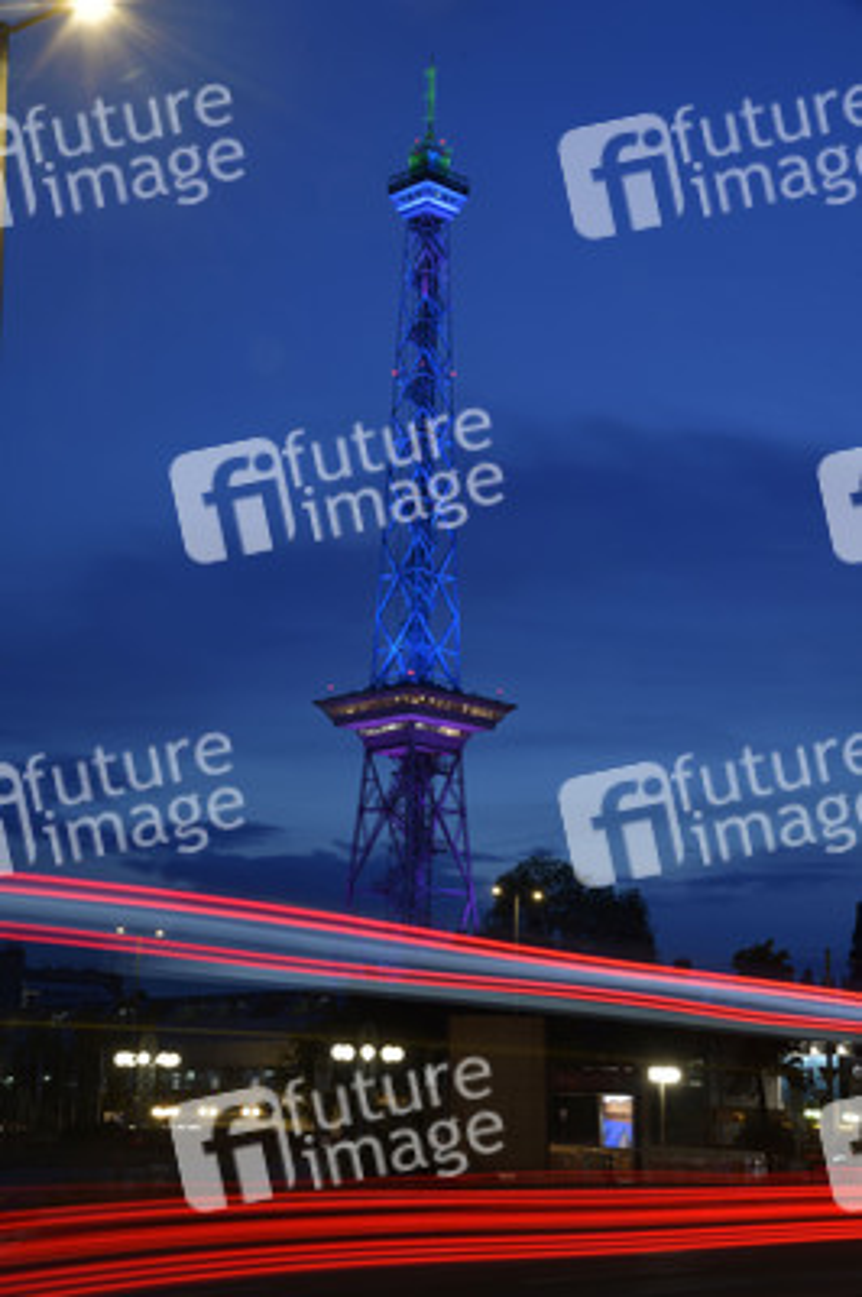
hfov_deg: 20.9
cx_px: 431
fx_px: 2338
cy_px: 648
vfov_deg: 31.0
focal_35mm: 65
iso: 100
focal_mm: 65
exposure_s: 6
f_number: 20
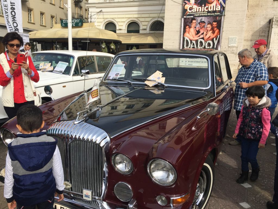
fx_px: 233
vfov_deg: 48.2
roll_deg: -0.7
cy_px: 104
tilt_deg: -11.0
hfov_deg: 61.7
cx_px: 139
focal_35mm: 29
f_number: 2.2
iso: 32
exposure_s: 1/1582
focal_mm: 4.15
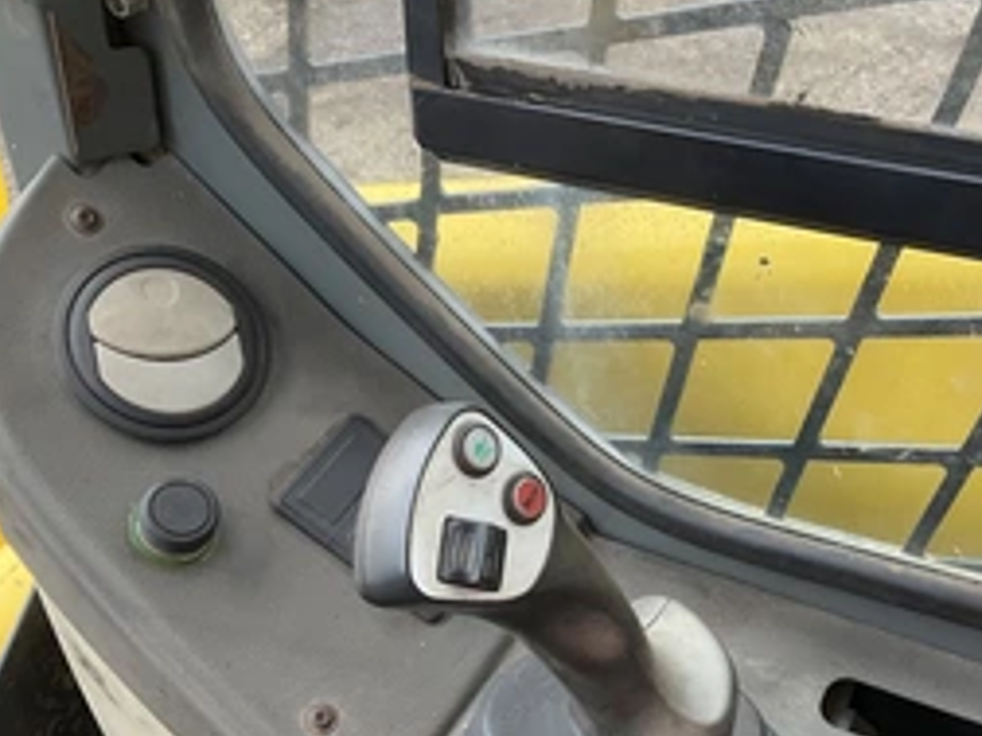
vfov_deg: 31.1
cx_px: 701
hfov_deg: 40.4
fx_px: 1305
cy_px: 526
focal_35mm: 46
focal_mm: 3
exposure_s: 1/60
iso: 100
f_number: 1.8
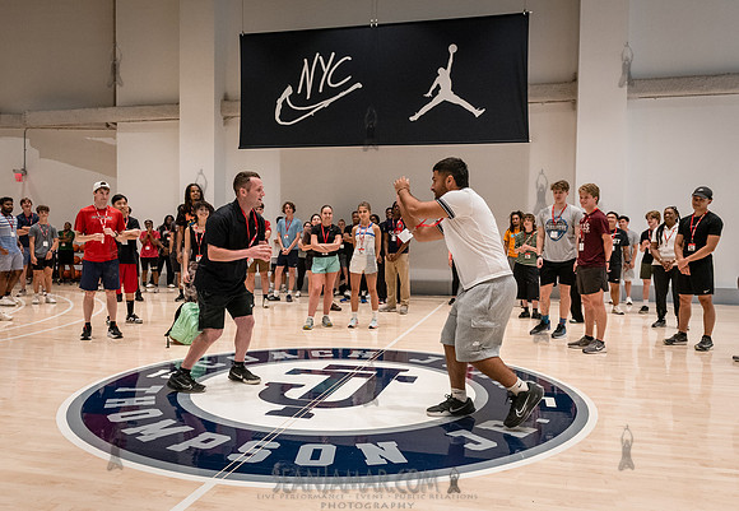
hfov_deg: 65.7
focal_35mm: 28
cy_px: 269
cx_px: 370
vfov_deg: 48.1
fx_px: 572
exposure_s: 1/400
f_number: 4
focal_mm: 24
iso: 5000
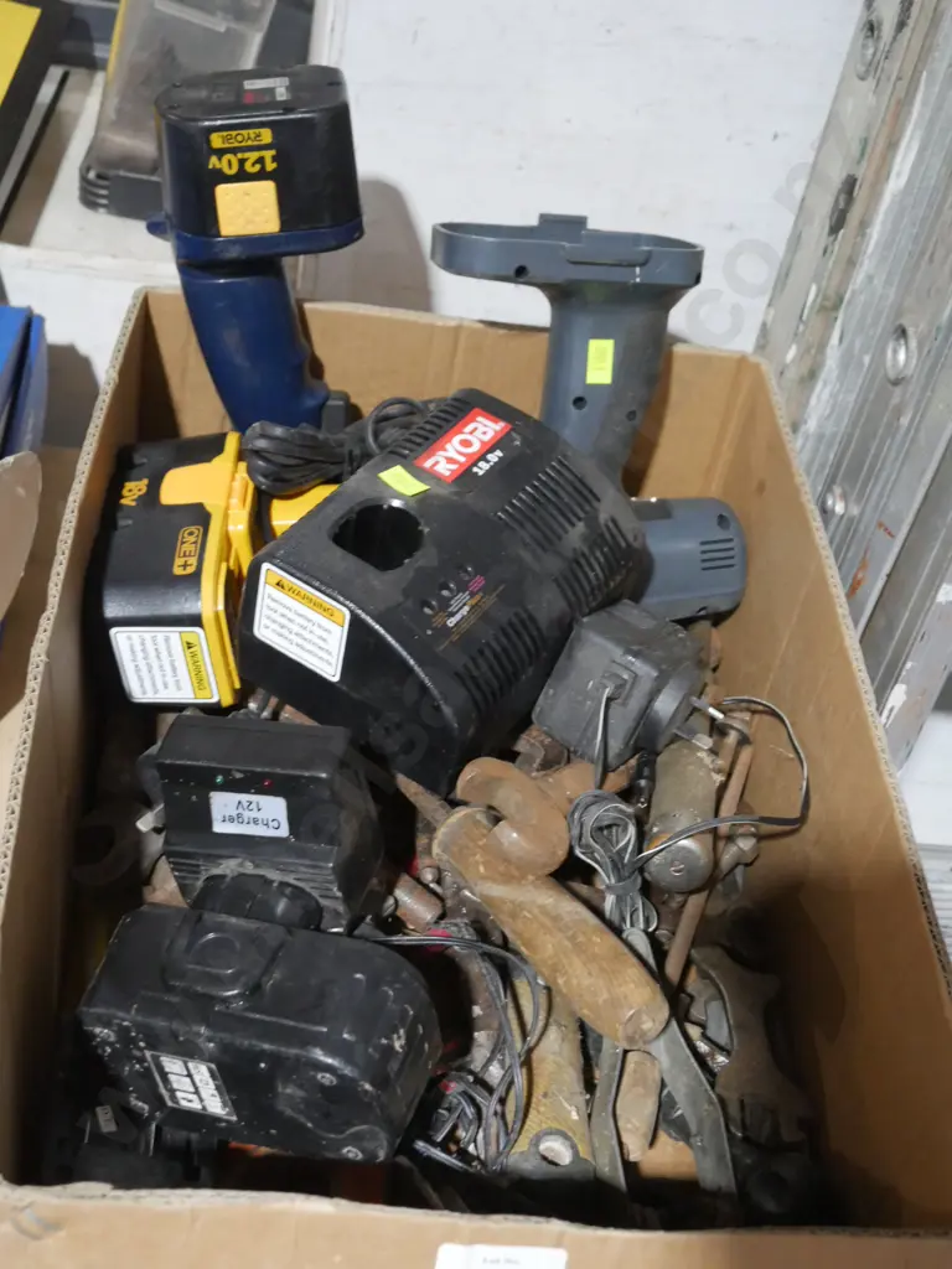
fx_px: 1833
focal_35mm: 50
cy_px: 634
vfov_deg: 38.2
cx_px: 476
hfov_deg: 29.1
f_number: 5.3
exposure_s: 1/60
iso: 3200
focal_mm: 25
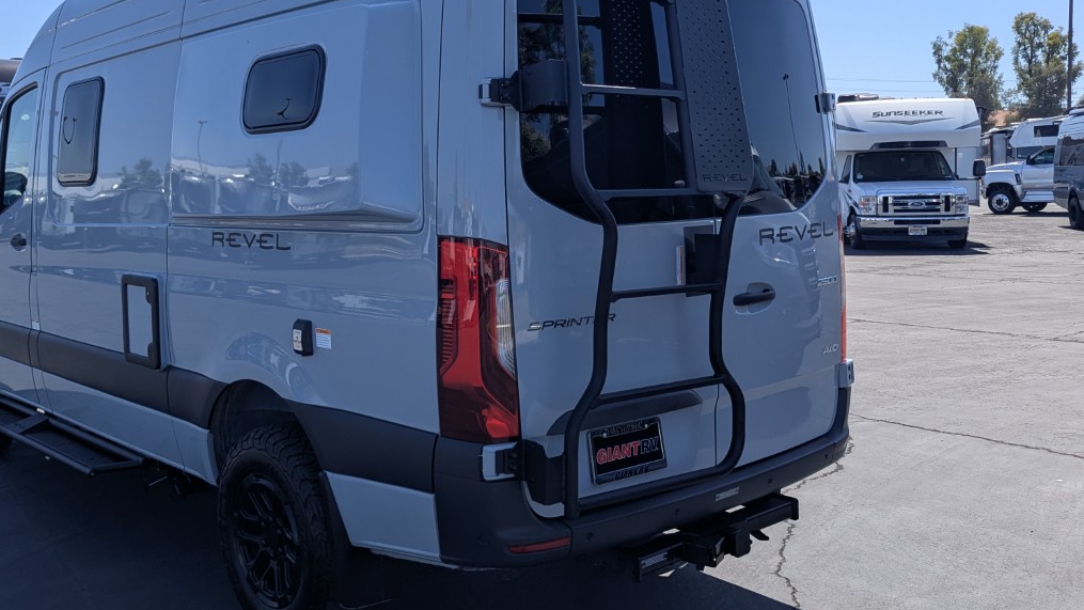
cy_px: 223
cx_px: 368
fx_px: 1035
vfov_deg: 32.7
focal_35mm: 36
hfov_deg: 54.3
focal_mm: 6.81
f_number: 1.85
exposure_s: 1/1887
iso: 46
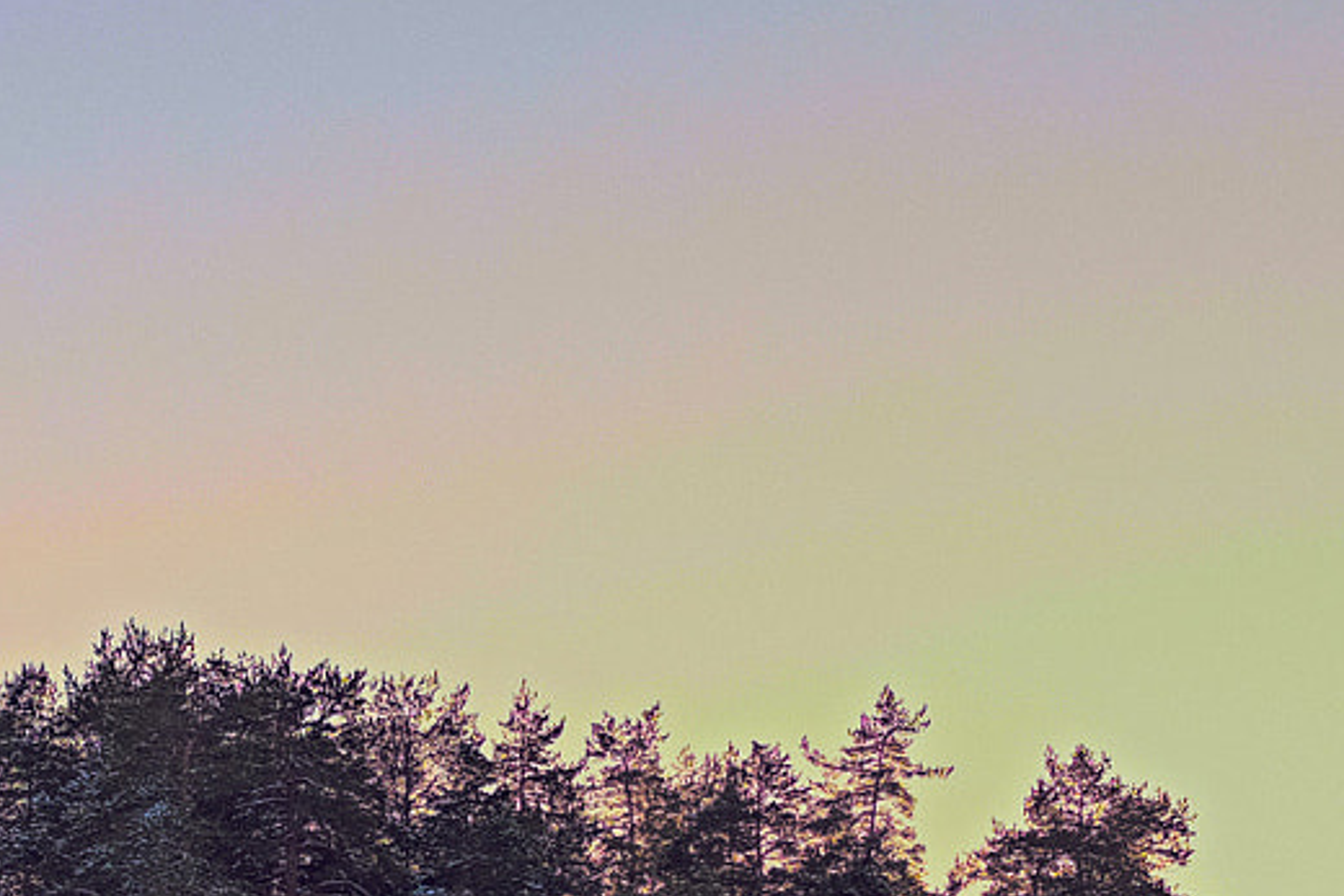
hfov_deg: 12.5
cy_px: 830
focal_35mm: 163
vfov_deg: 8.4
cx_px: 248
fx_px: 6087
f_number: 2
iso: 640
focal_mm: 35
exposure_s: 1/400
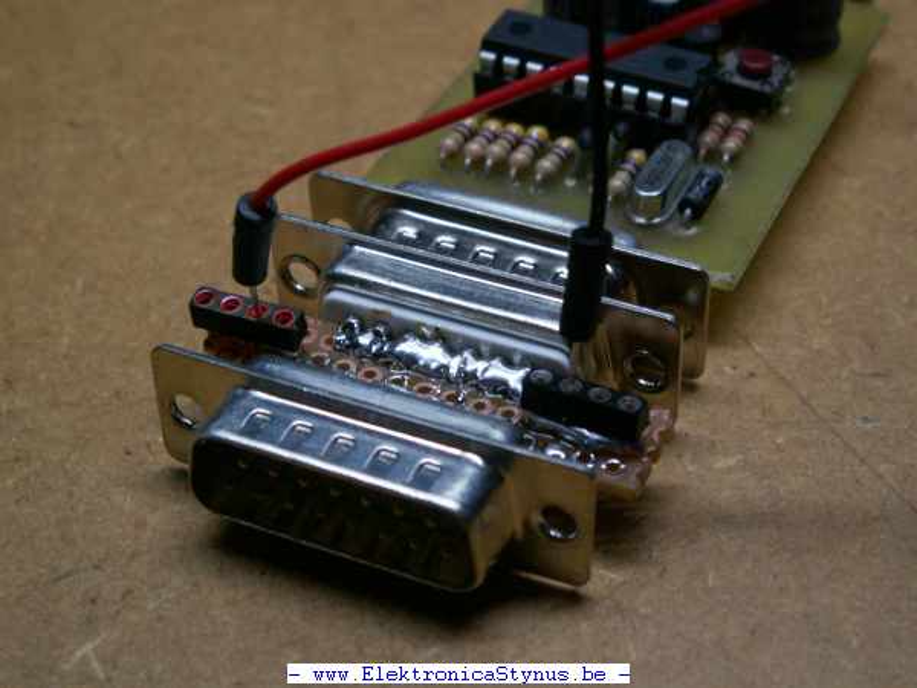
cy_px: 344
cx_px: 458
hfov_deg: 31.2
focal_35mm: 62
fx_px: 1642
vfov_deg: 23.7
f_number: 3.2
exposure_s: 1/40
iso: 125
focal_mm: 10.28
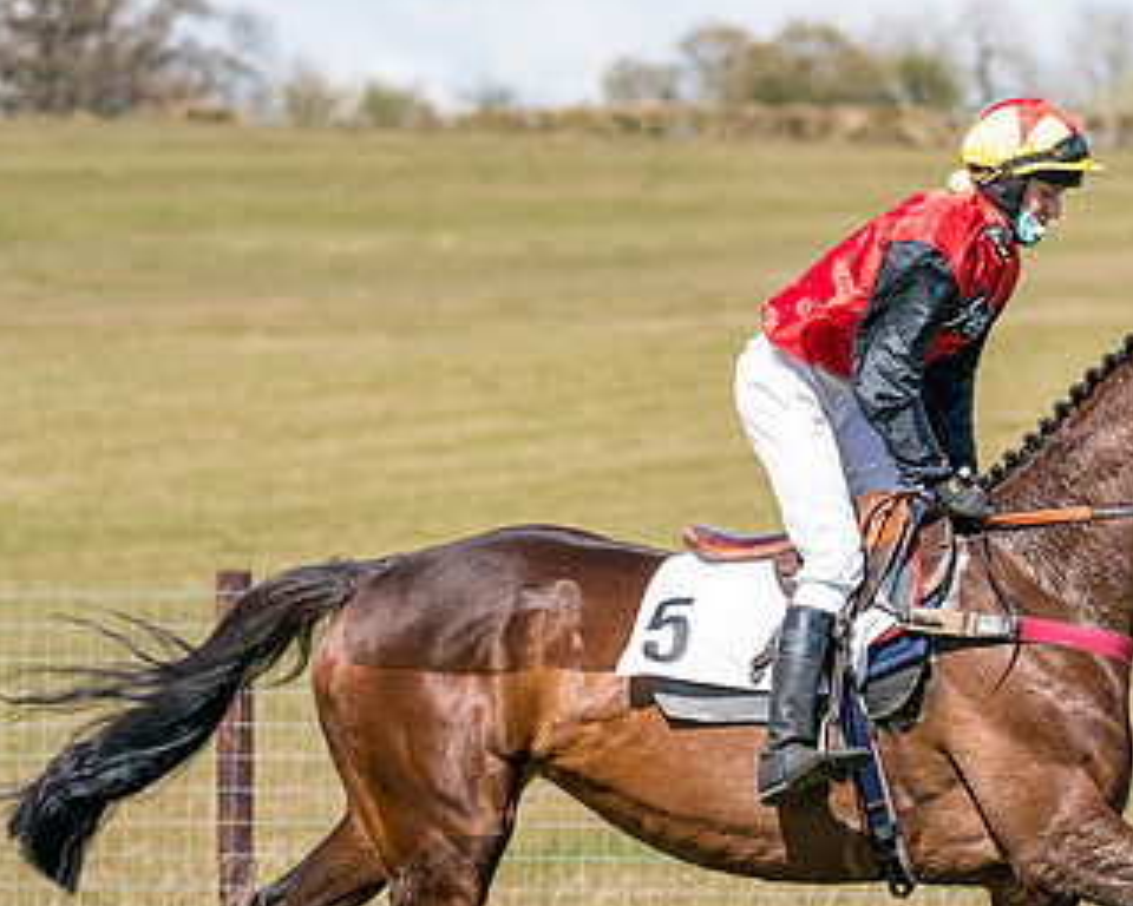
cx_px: 985
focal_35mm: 313
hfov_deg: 6.2
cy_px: 654
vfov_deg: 4.9
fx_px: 10496
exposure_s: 1/1600
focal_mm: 135
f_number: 4
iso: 400
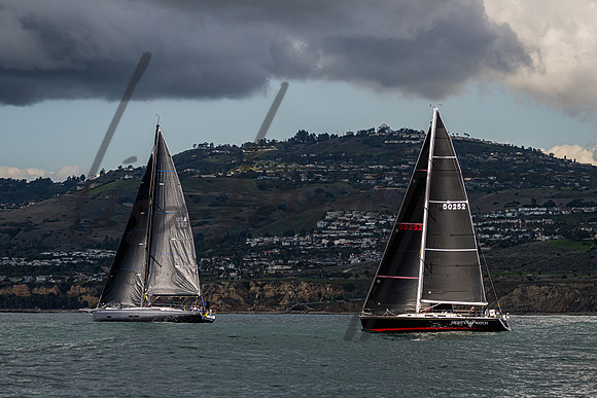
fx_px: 2833
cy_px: 200
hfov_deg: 12.0
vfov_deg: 8.0
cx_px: 313
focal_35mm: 171
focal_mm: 130
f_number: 5.6
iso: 400
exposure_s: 1/4000
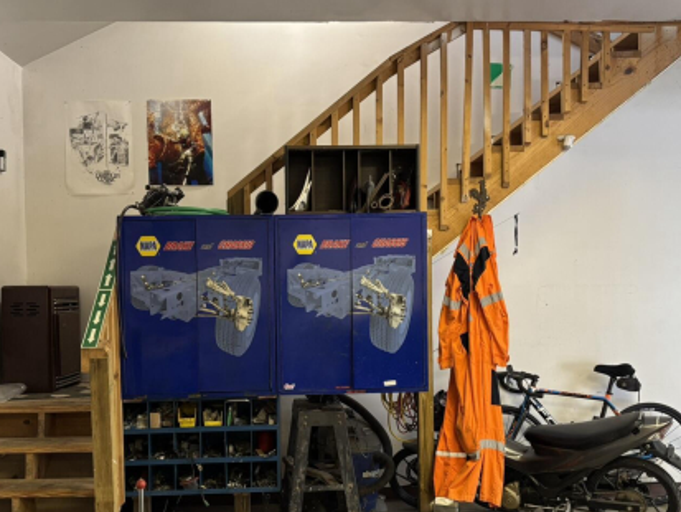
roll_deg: +0.5
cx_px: 329
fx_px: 827
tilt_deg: -2.3
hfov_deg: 44.8
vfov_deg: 34.2
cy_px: 309
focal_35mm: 42
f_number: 1.6
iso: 160
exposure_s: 1/60
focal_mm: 5.96
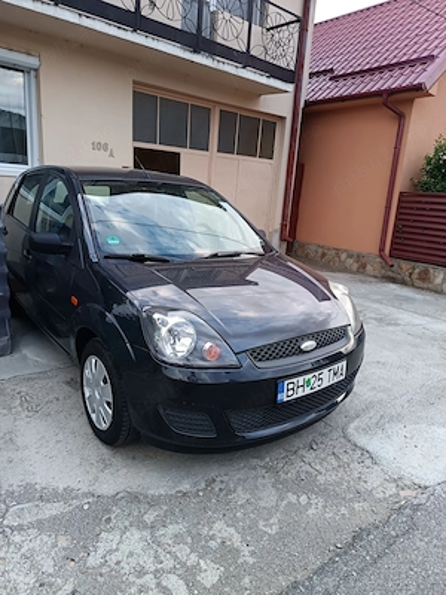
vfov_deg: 71.6
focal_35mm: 24
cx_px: 223
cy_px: 298
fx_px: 412
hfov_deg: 56.8
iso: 335
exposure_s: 1/50
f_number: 1.75
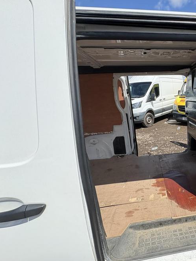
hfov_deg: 60.1
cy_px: 132
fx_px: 143
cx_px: 170
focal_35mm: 19
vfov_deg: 84.7
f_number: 2.2
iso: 64
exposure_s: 1/1346
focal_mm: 2.22
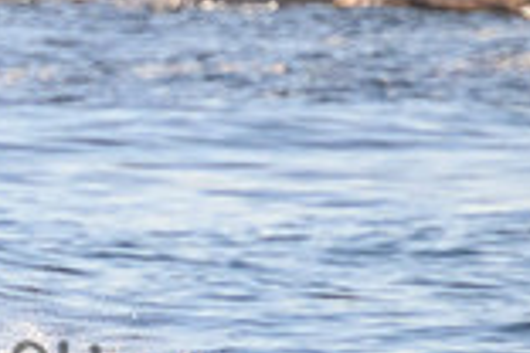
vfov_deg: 0.5
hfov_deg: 0.7
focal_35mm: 3022
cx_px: -258
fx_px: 44487
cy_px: 328
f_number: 11
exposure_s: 1/2000
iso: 1800
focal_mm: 800
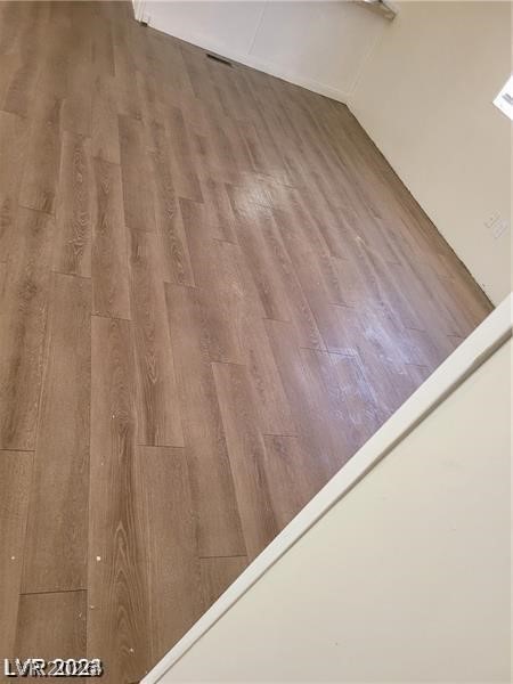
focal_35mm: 26
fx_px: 514
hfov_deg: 53.1
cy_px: 342
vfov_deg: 67.3
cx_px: 256
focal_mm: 5.4
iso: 160
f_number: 1.8
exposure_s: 1/119
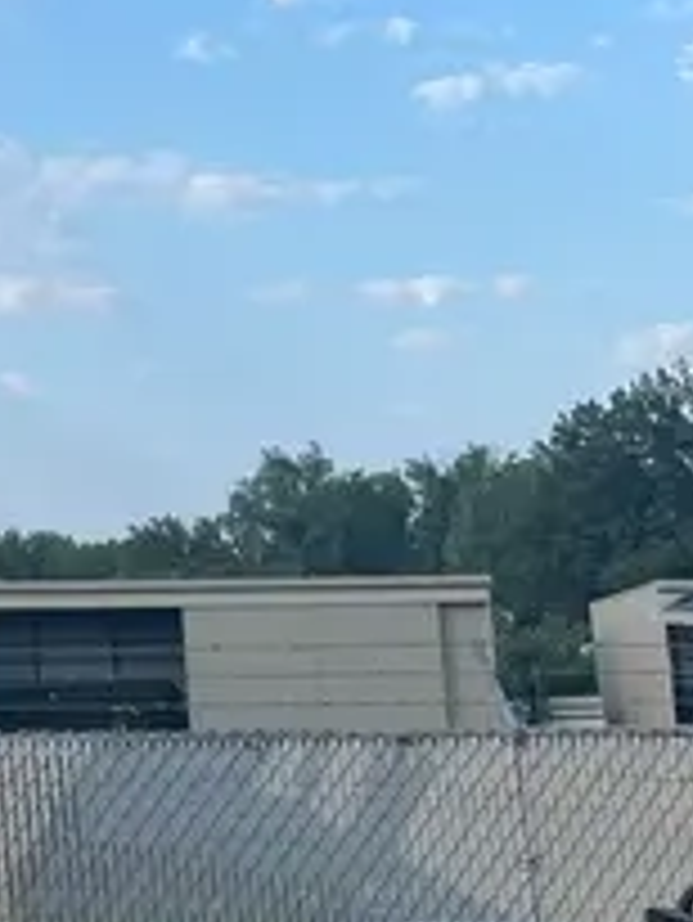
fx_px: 2480
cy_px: 146
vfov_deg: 20.8
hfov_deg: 14.8
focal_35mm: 93
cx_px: -338
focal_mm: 5.1
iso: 50
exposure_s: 1/1923
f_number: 1.6
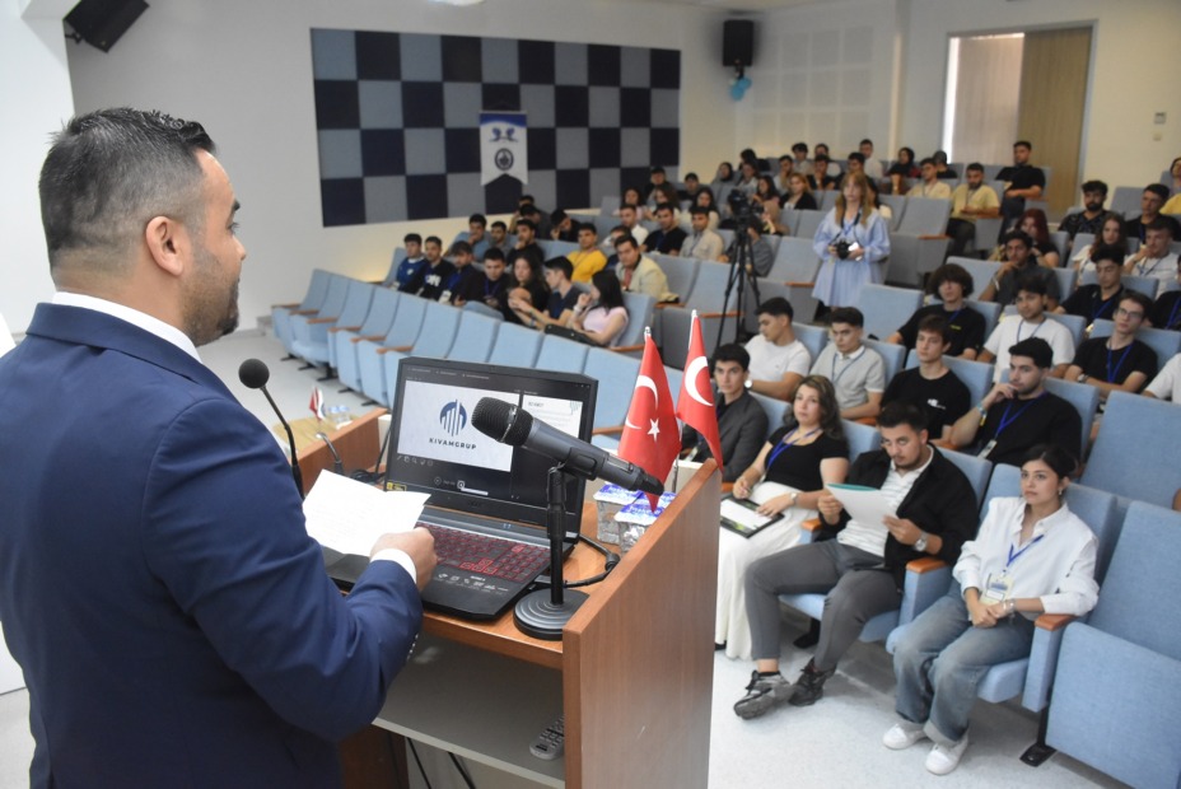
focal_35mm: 27
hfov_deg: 67.3
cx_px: 590
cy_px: 394
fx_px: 886
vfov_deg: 48.0
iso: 2800
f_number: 4
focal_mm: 18
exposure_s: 1/60
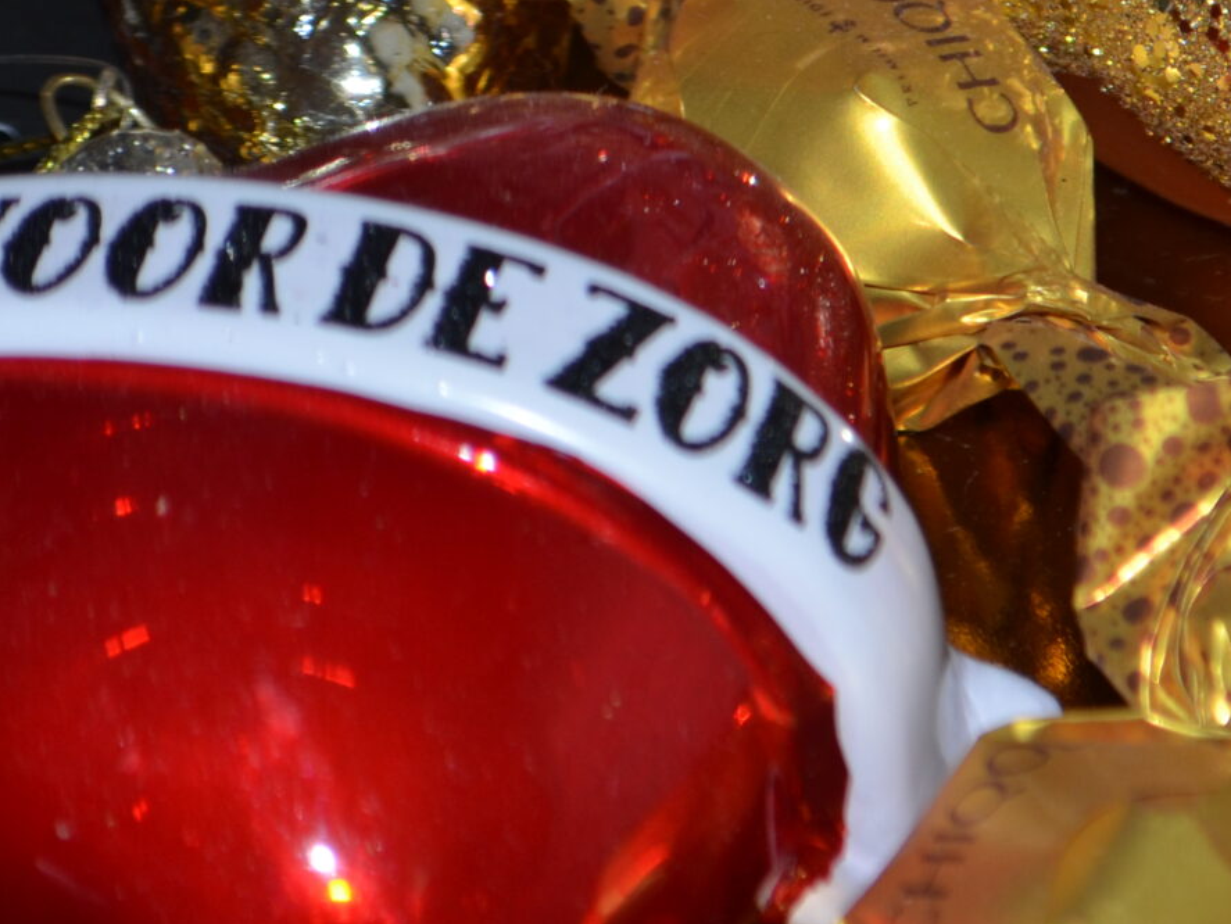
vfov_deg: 6.5
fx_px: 8125
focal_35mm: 228
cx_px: 1242
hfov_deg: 8.6
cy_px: 99
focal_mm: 55
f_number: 5.6
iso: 200
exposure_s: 1/30
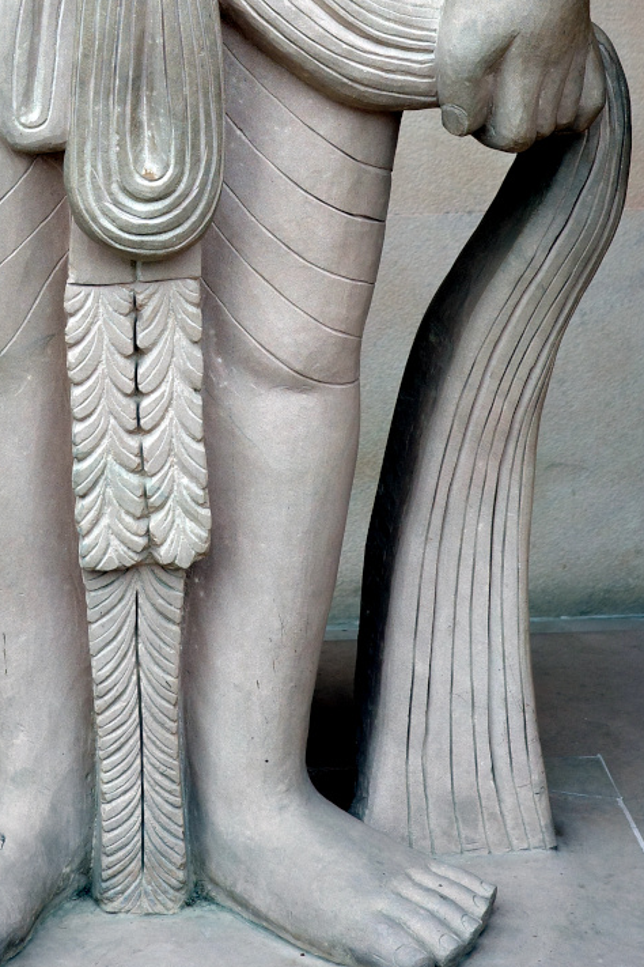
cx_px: 113
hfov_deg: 12.6
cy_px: -220
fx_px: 2898
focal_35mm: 108
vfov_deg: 17.9
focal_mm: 26
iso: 100
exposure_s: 1/250
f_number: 4
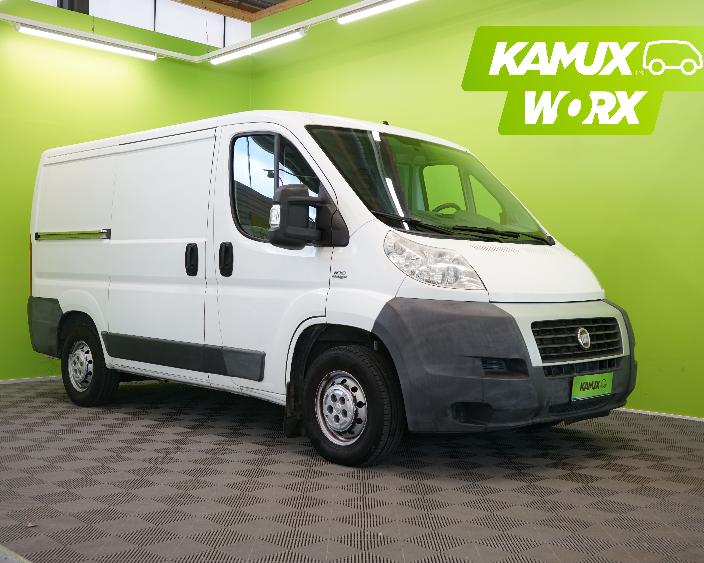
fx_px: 813
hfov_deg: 46.8
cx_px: 337
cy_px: 281
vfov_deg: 38.2
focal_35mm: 39
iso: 400
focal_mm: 34
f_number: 5.6
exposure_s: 1/30
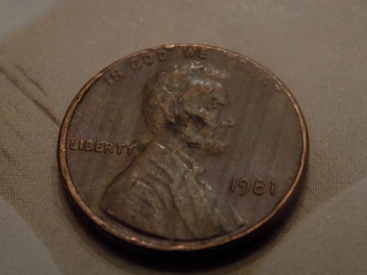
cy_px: 138
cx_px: 184
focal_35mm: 118
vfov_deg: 12.6
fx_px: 1251
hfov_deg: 16.7
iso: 400
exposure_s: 1/5
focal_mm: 20.9
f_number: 4.8
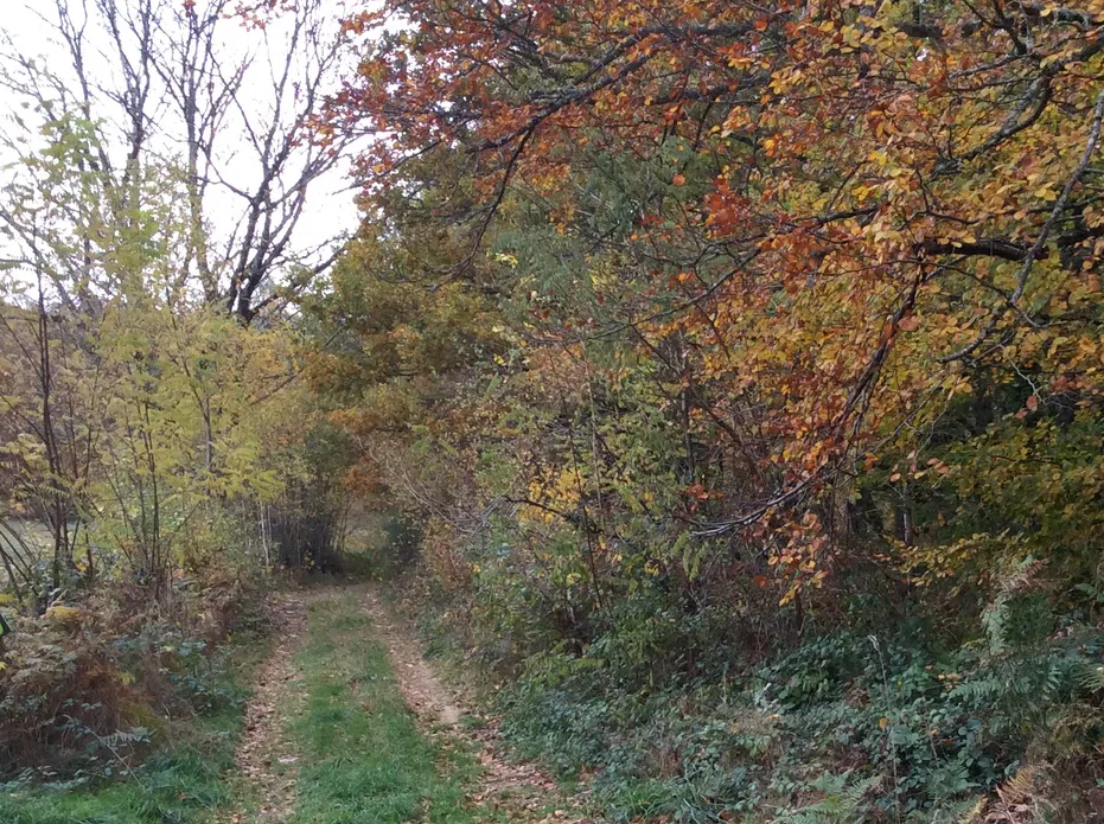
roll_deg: +2.1
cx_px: 715
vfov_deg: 26.3
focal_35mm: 55
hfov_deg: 34.7
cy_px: 576
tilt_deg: +2.0
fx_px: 1751
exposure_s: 1/100
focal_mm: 3.3
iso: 50
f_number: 2.4
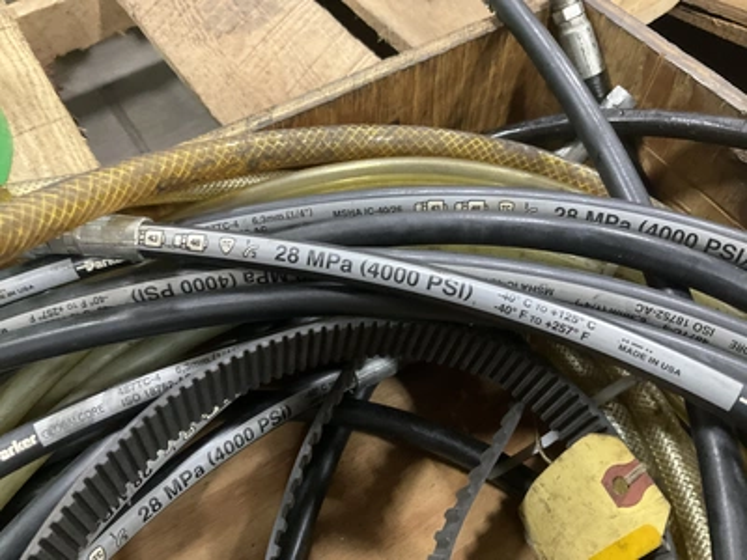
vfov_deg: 48.2
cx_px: 374
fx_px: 626
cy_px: 280
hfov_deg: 61.7
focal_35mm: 29
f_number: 1.8
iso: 500
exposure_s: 1/30
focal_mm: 3
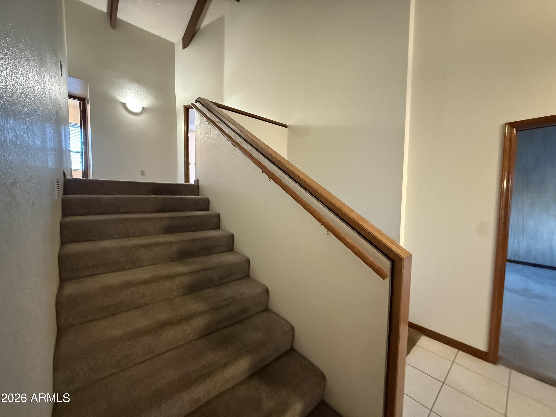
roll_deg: -0.7
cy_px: 208
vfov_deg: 85.7
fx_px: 225
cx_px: 278
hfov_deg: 102.1
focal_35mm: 14
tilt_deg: -1.6
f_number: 2.2
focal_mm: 2.22
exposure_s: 1/40
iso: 1000
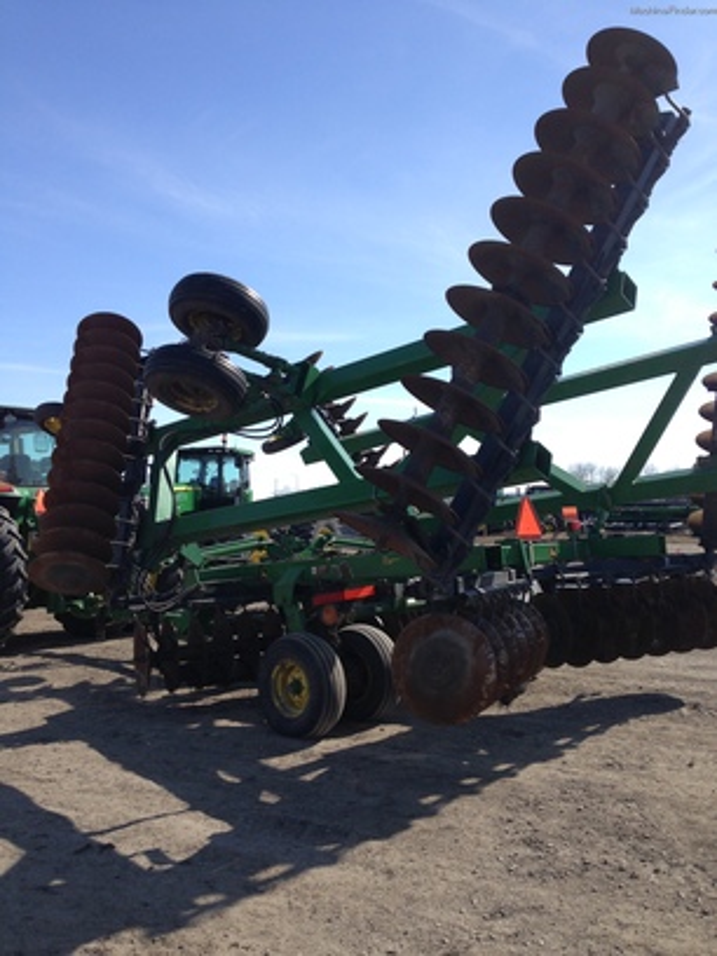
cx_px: 358
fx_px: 911
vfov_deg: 55.4
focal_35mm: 33
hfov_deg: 42.9
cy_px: 478
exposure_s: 1/1748
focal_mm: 4.13
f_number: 2.4
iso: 50
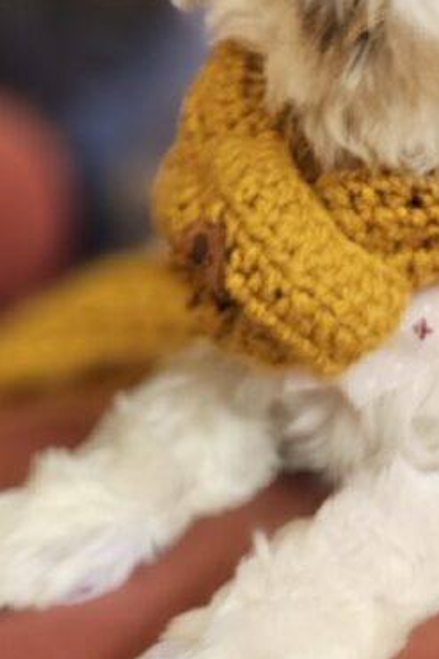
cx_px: 569
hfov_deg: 19.1
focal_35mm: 66
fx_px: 1208
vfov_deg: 28.3
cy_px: -32
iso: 125
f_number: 1.8
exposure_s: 1/120
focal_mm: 5.4
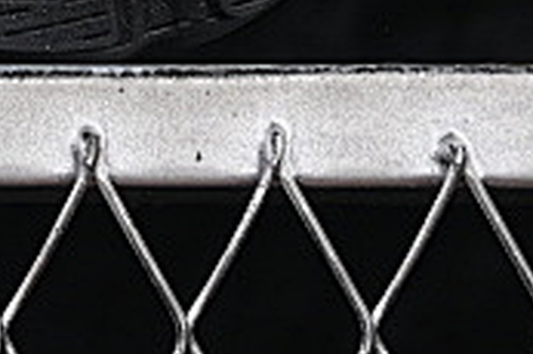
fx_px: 6937
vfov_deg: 2.9
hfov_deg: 4.3
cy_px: -628
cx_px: -625
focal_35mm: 469
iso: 160
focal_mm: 50
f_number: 6.3
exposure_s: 1/60
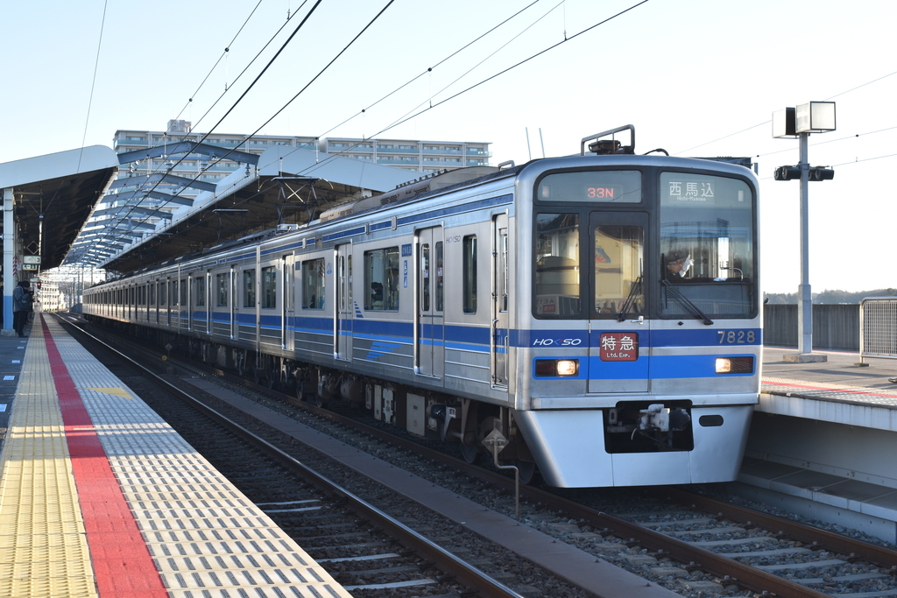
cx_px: 448
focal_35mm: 54
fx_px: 1346
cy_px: 299
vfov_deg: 25.1
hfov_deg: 36.9
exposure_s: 1/100
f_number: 9
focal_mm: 36
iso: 200
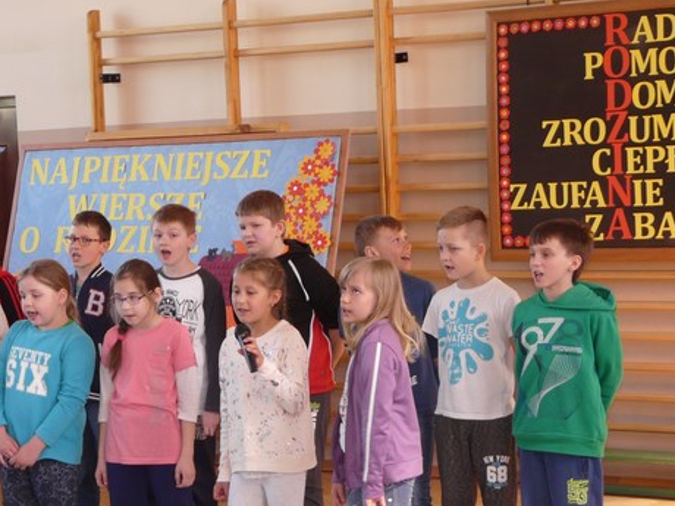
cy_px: 314
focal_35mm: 106
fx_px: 2067
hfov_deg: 18.5
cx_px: 201
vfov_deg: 14.0
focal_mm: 10
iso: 100
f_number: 3.2
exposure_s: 1/50
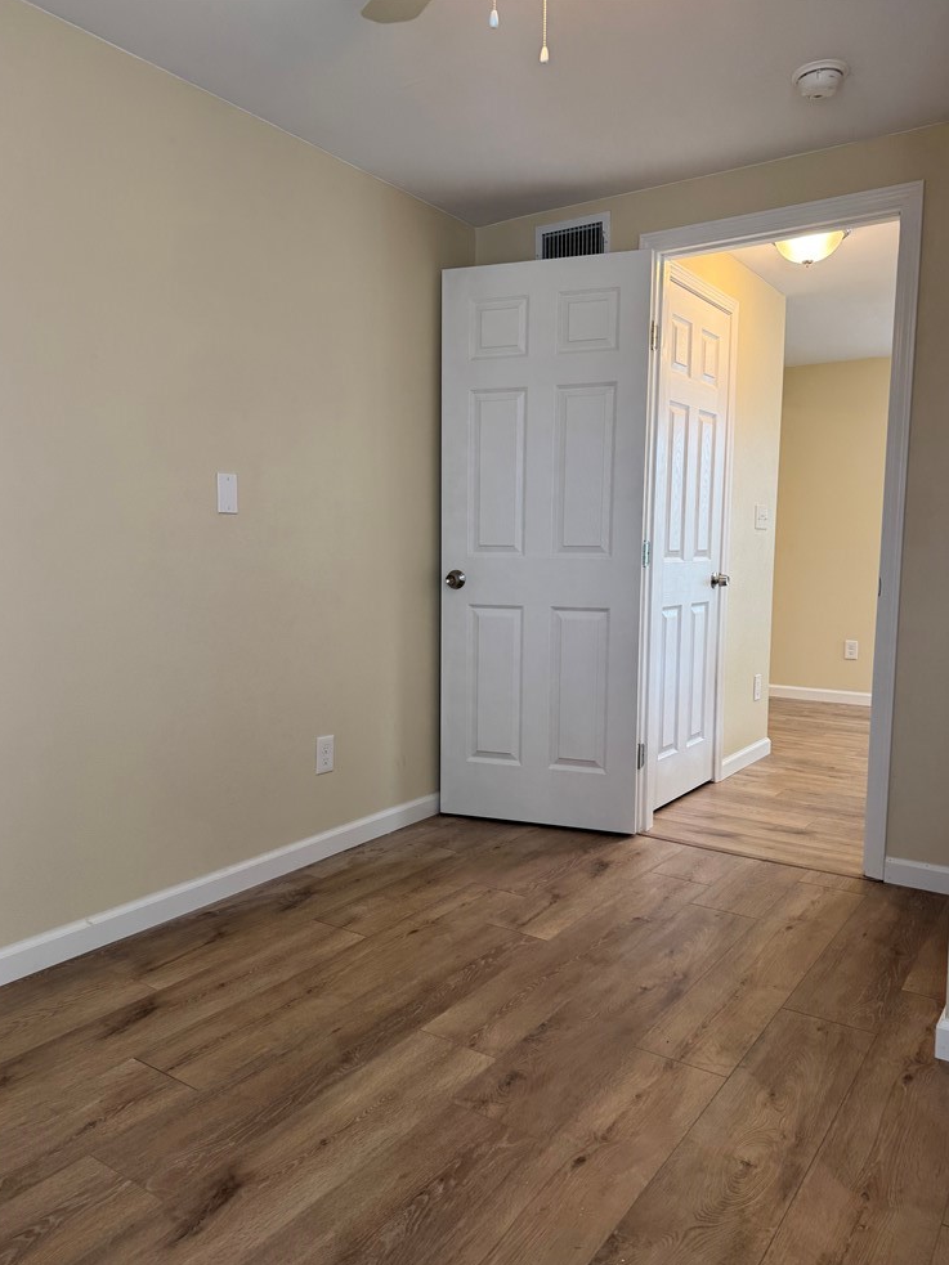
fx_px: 914
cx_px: 476
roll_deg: +0.1
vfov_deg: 69.4
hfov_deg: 54.9
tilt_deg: -6.5
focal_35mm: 25
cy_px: 652
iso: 100
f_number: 1.78
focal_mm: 6.76
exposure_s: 1/120
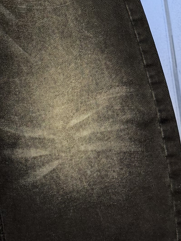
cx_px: -34
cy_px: -96
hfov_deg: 11.2
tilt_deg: +29.3
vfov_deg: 14.4
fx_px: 907
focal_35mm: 130
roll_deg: -0.4
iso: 100
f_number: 1.78
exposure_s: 1/100
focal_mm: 6.76
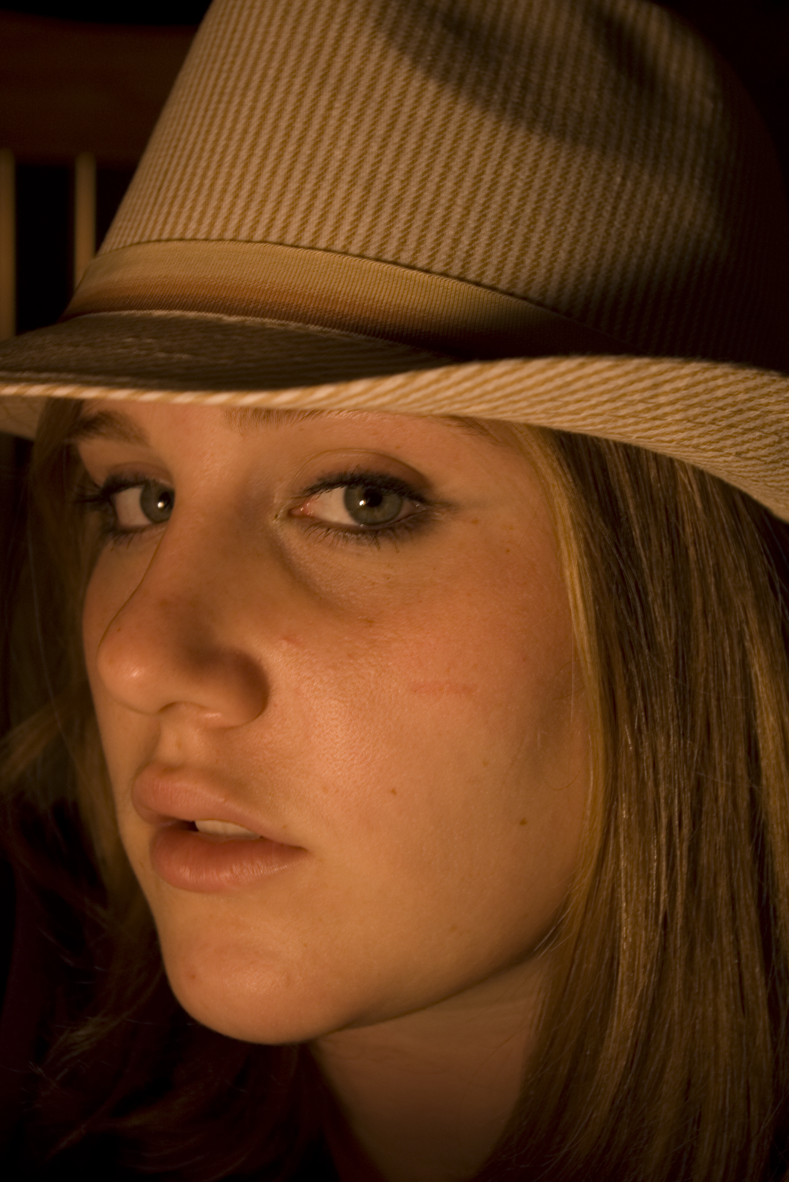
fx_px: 1626
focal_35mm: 50
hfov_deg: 27.3
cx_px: 394
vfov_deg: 40.0
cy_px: 591
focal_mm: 33
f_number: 5.6
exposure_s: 1/8
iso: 200
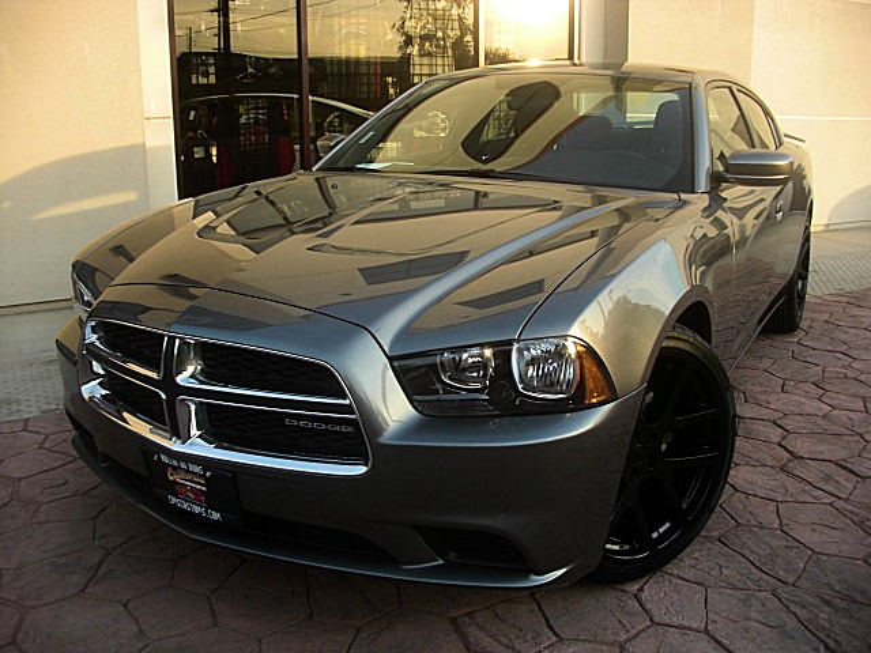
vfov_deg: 39.7
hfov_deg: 51.4
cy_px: 326
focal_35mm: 36
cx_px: 436
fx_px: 906
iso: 50
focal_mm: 6.3
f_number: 2.8
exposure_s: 1/125
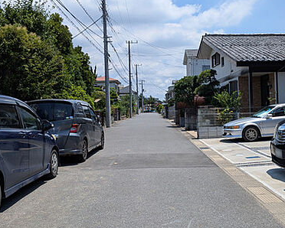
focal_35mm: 39
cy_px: 102
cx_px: 192
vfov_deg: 38.2
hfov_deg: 46.0
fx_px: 329
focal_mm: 4.53
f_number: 1.7
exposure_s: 1/2128
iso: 27
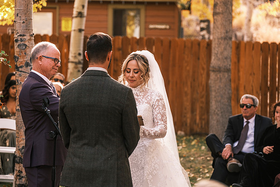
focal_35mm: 126
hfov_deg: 16.3
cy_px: 94
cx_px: 140
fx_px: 980
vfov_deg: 10.9
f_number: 3.2
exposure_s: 1/500
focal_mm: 83.8
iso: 400
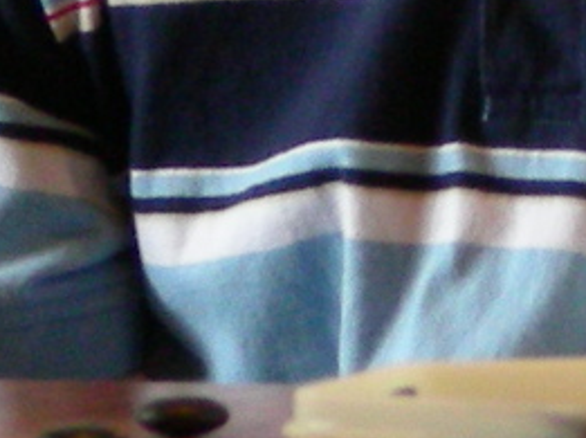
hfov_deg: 2.5
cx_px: -193
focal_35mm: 786
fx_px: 13288
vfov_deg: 1.9
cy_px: -638
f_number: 3.5
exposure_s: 1/30.5
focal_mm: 21.3
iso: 200
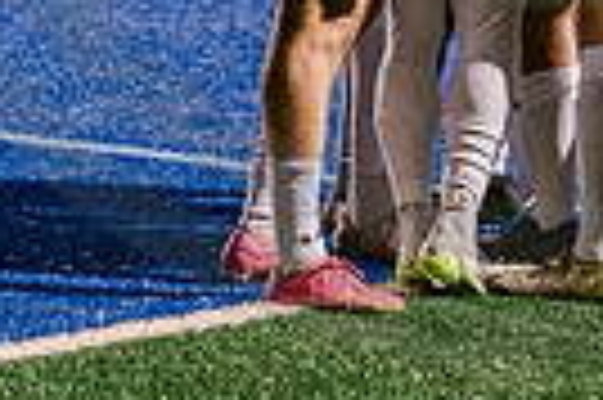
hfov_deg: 6.8
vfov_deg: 4.5
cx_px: 558
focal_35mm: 303
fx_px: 5069
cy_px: -429
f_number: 3.2
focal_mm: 70
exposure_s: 1/250
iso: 2500
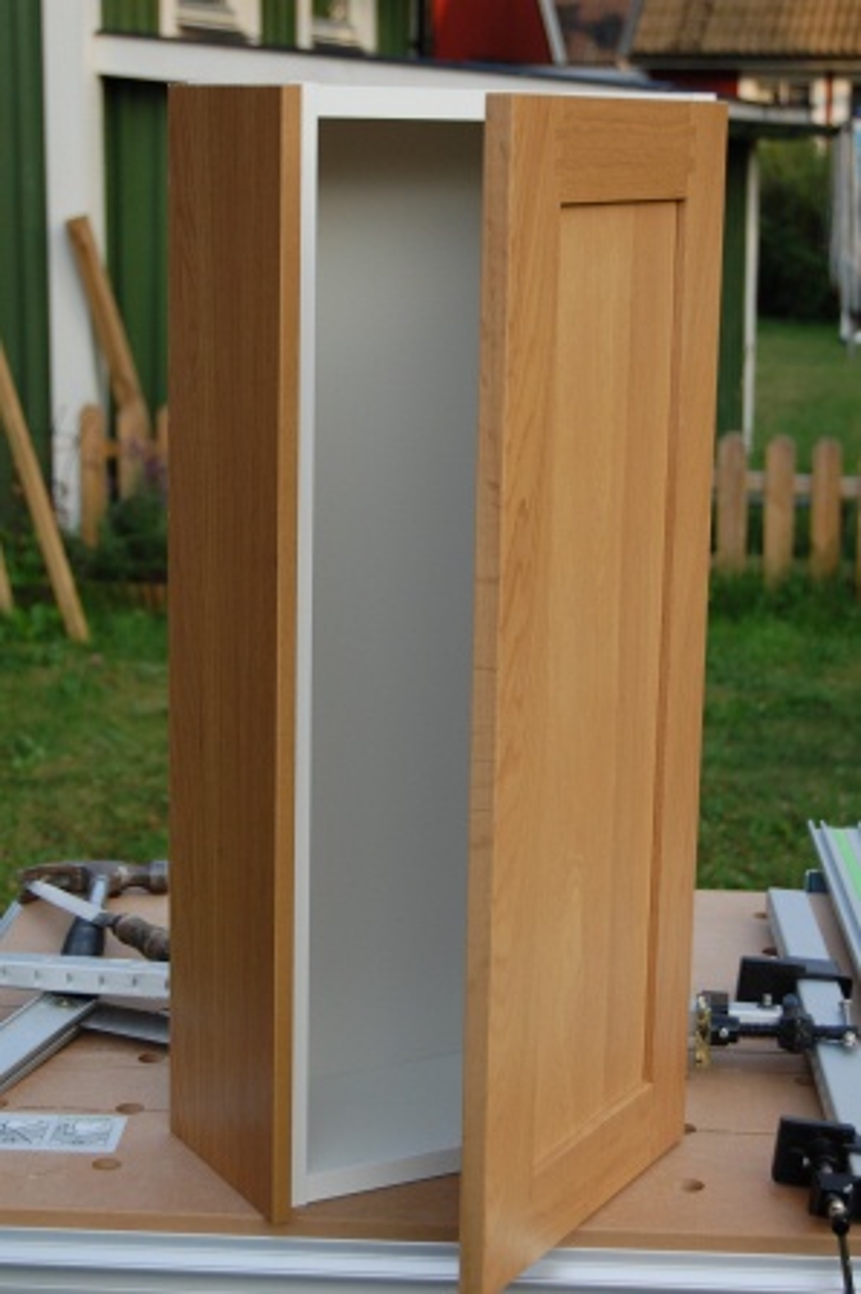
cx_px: 430
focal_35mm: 69
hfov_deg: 19.7
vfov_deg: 29.3
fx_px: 2479
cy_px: 647
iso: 200
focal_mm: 46
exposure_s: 1/160
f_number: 6.3
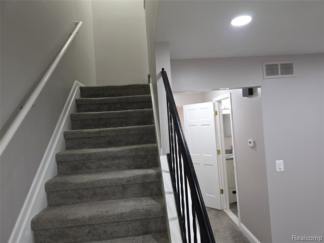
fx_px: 215
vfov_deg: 58.9
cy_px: 122
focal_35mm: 23
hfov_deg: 73.9
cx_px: 162
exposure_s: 1/60
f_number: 1.7
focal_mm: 6.3
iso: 80
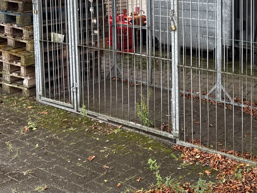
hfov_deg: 31.1
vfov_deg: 23.5
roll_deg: +1.1
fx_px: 445
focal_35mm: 60
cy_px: 7
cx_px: 216
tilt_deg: -8.4
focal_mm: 5.96
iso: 50
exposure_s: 1/197
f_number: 1.6
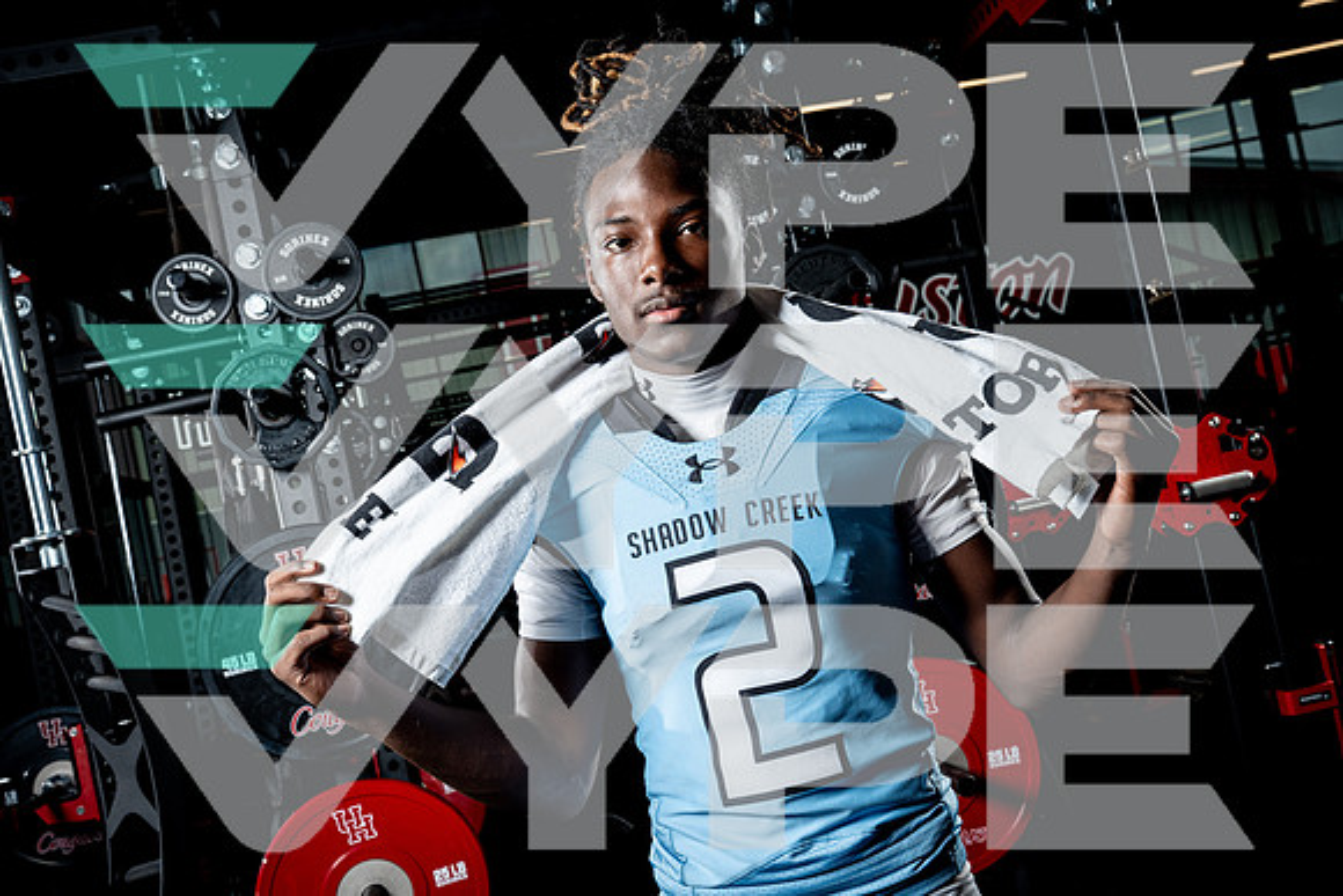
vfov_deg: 31.2
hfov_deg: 45.4
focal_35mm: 43
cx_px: 672
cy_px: 448
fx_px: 1604
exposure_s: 1/250
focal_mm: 43
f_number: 9
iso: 640
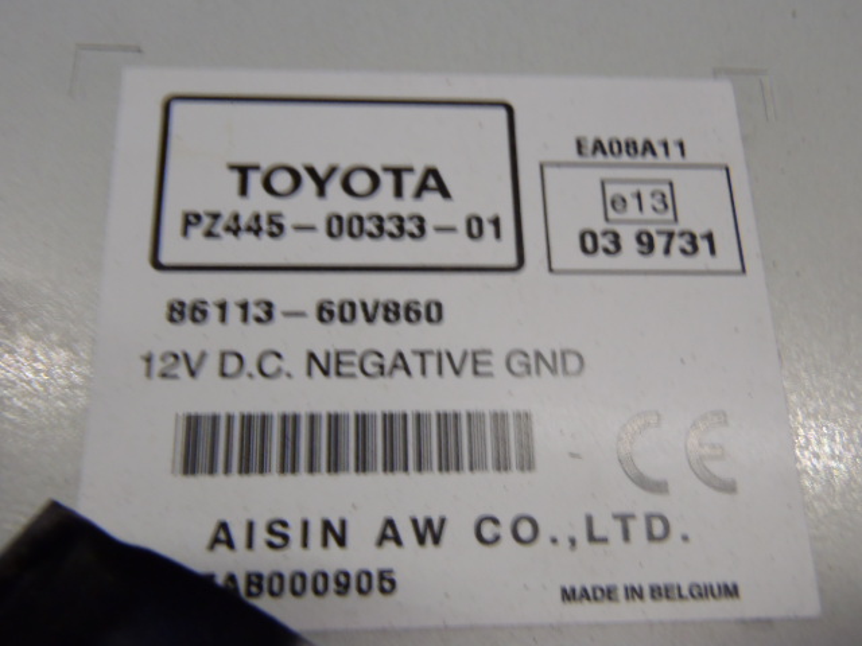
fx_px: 921
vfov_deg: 38.7
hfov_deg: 50.1
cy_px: 323
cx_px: 431
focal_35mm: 37
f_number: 4.7
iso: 200
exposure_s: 1/13
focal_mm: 6.64
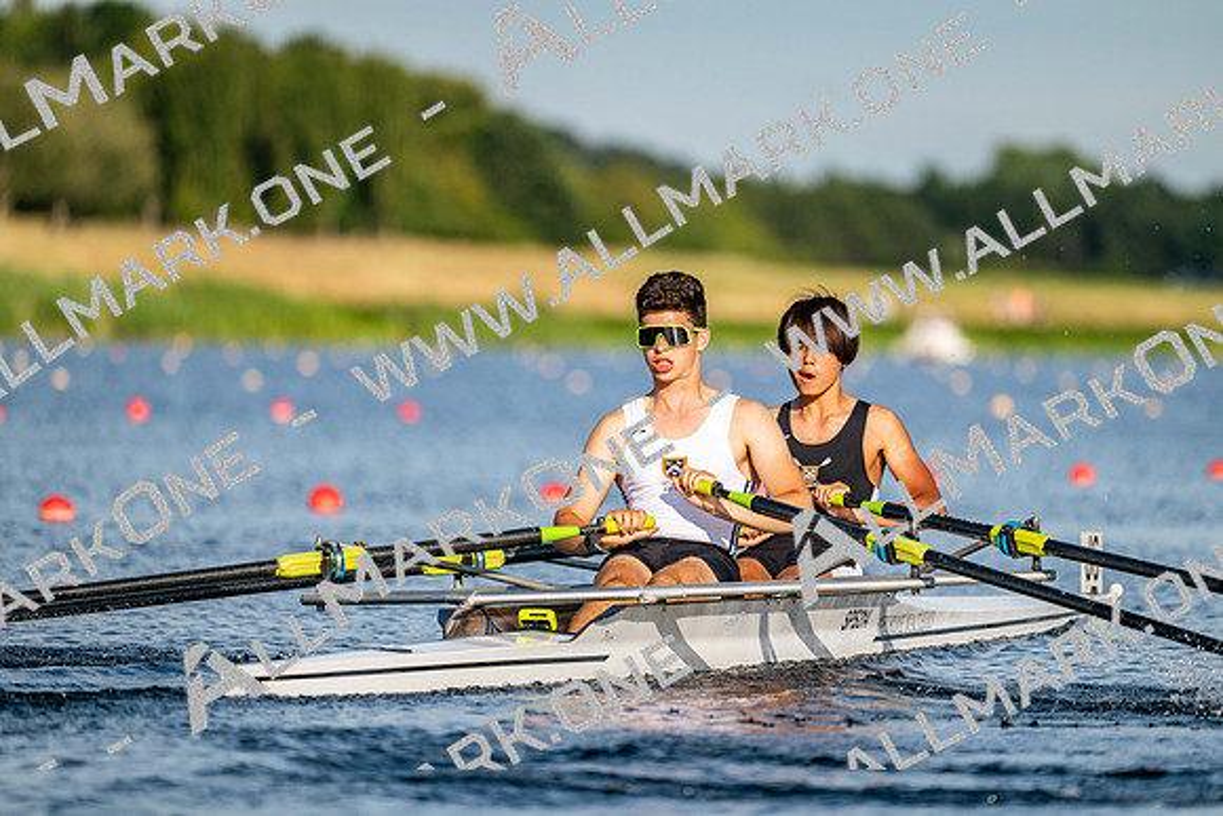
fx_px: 13591
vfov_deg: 3.4
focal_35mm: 400
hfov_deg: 5.2
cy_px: 408
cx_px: 612
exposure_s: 1/2500
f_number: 4.5
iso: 250
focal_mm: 400
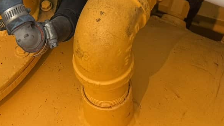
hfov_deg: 23.2
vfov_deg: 12.1
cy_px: -107
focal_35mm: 91
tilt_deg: -36.7
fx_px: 541
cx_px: 63
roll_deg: +8.0
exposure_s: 1/5348
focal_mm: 6.76
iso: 80
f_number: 1.78
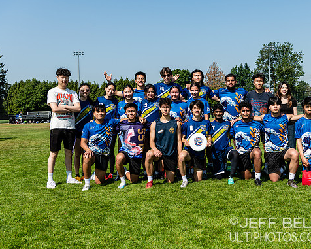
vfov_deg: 32.1
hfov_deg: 39.4
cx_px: 186
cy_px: 120
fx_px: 433
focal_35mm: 47
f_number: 5.6
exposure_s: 1/500
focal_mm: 40
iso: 72
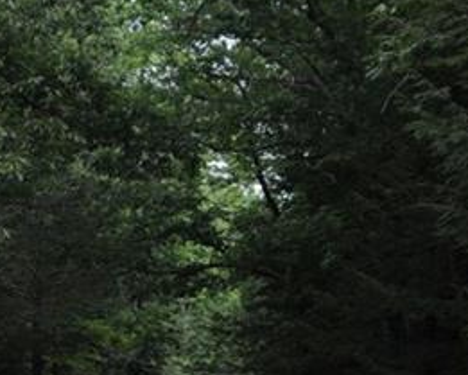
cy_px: 419
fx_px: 1910
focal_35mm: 138
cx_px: -165
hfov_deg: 13.4
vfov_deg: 11.0
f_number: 4
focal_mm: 25
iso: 320
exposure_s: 1/1000
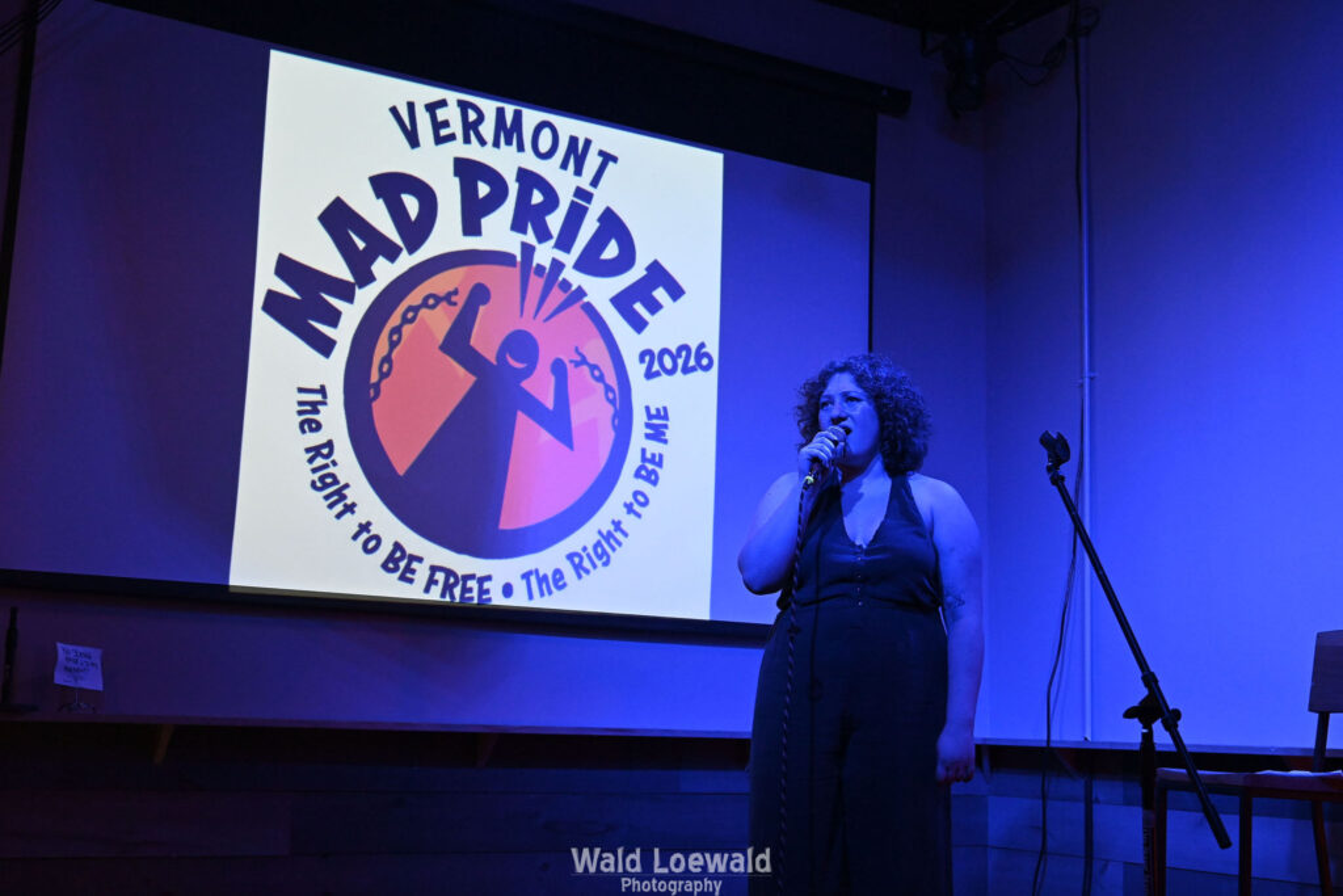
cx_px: 672
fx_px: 1567
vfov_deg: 31.9
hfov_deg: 46.4
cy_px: 448
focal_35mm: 42
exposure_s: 1/200
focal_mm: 28
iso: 3200
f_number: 3.5
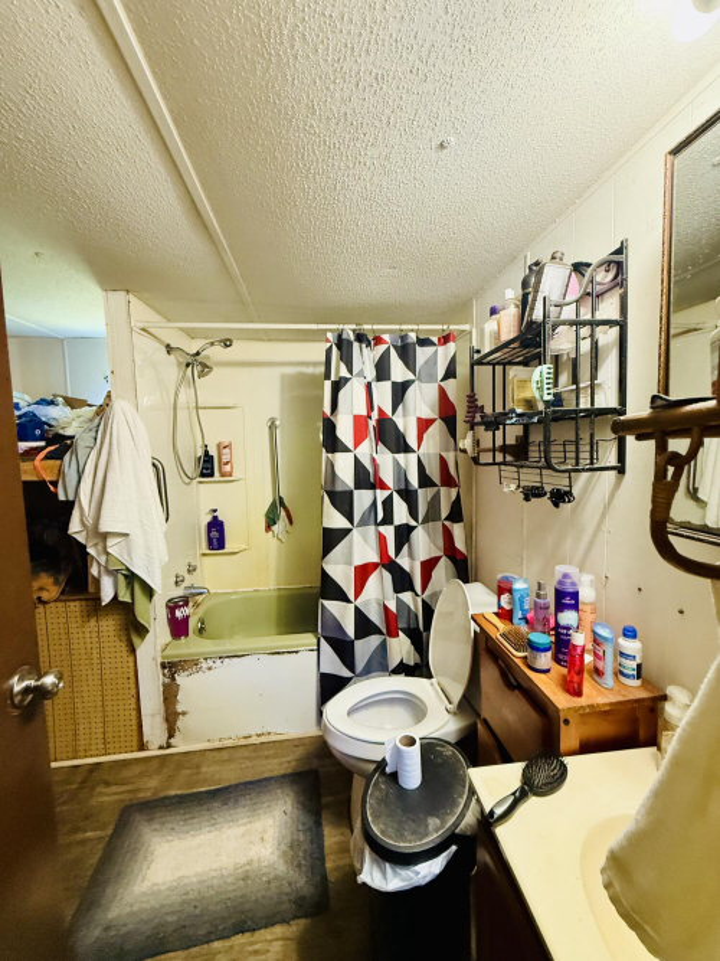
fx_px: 388
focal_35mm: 14
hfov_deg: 85.7
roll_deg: +0.2
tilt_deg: -4.4
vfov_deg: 102.1
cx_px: 360
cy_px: 480
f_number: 2.2
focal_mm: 2.22
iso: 500
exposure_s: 1/60
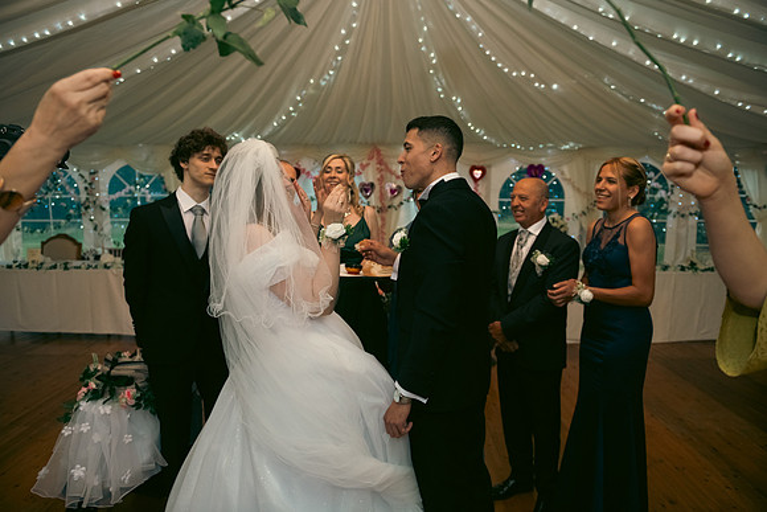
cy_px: 256
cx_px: 384
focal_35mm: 24
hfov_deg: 73.7
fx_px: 511
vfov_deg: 53.2
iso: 800
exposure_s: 1/160
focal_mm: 24
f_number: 3.5
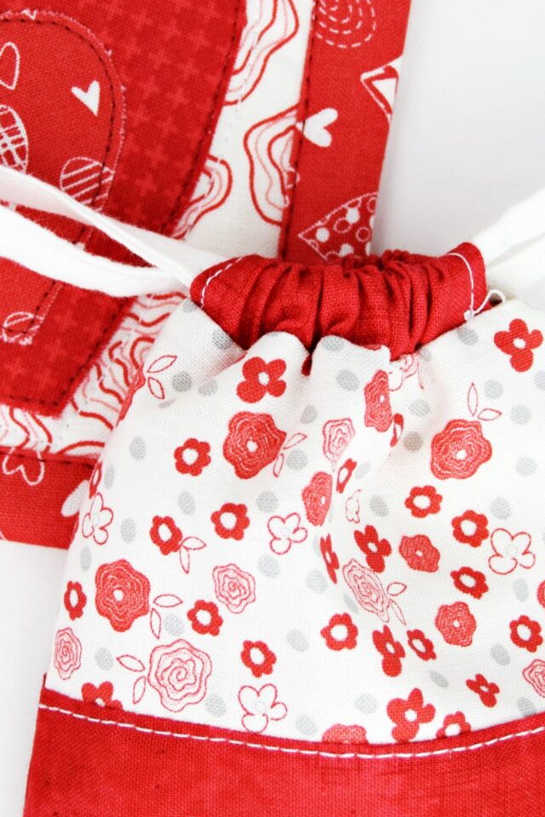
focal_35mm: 128
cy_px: 401
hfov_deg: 10.7
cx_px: 195
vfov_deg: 16.0
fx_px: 2906
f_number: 5
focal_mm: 32
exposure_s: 1/160
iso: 100
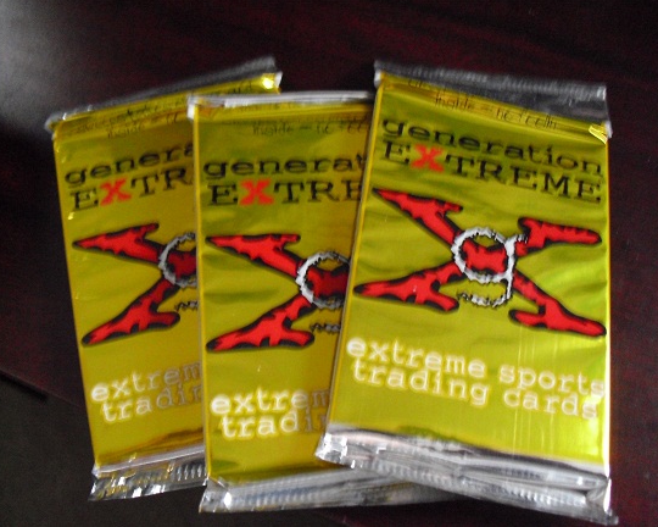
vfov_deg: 39.2
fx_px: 740
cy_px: 262
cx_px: 325
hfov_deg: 47.9
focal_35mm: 38
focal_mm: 6.3
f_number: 3.1
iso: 800
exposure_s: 1/8
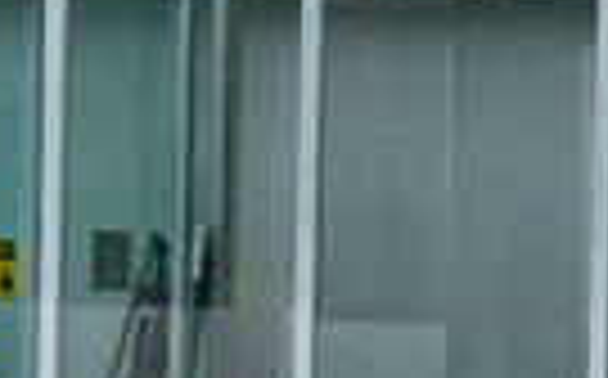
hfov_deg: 3.5
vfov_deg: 2.2
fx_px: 9830
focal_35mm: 594
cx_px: -780
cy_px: 918
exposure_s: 1/640
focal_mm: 70
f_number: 2.8
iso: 1600
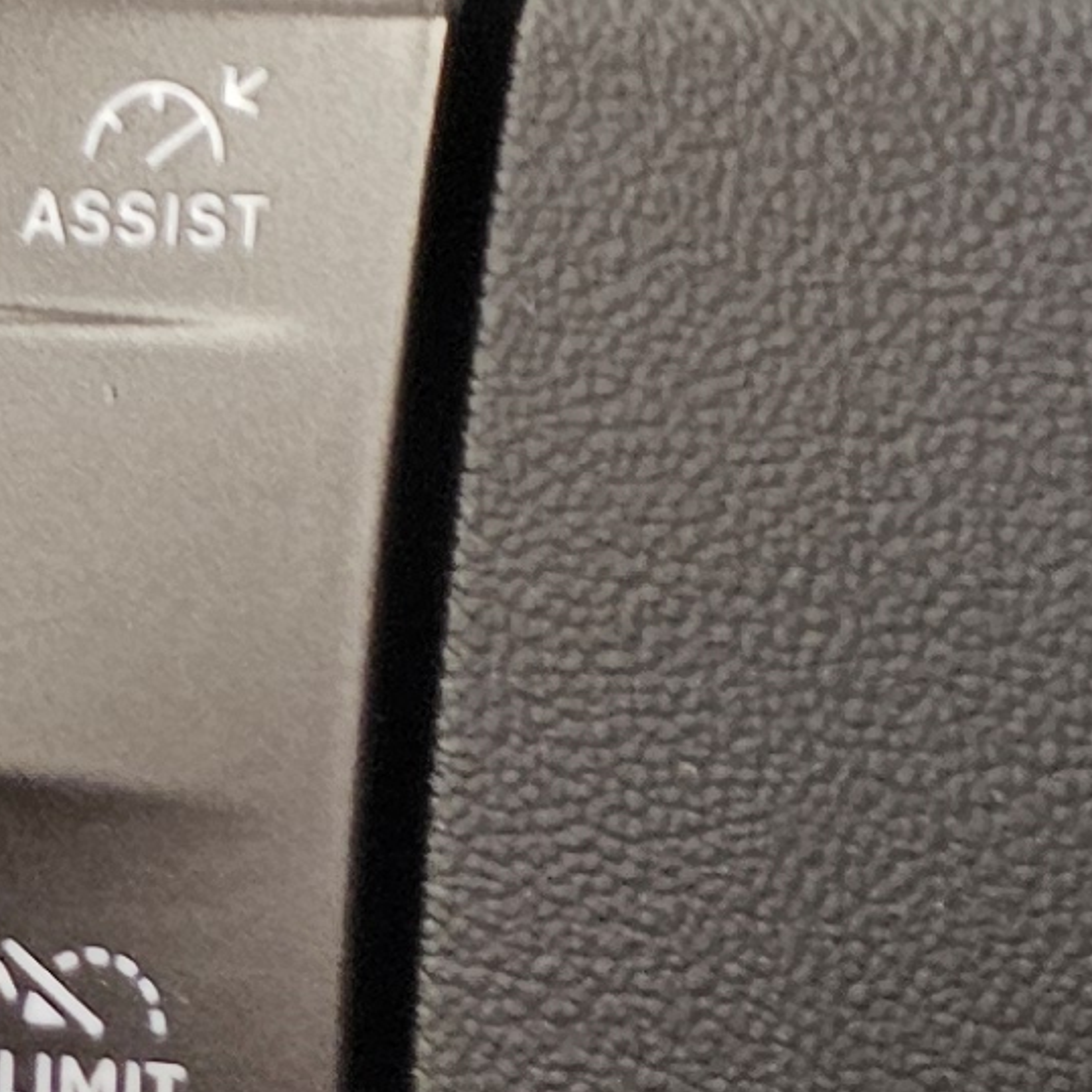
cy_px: -1260
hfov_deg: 10.5
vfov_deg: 10.4
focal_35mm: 151
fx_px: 5389
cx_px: 2255
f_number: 1.8
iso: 250
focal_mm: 5.4
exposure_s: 1/30
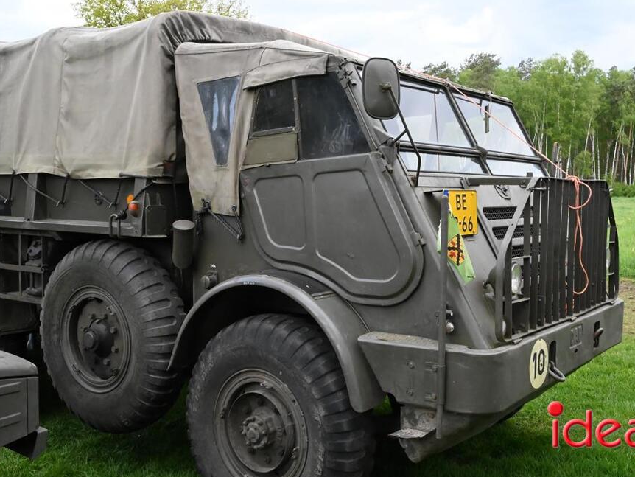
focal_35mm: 42
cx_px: 359
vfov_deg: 34.4
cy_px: 241
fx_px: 771
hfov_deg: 44.7
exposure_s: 1/1250
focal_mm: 38
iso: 12800
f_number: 18
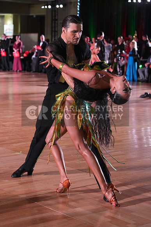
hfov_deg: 16.5
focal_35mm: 83
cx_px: 76
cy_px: 114
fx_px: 522
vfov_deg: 24.5
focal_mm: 83
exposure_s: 1/200
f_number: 4.5
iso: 4000
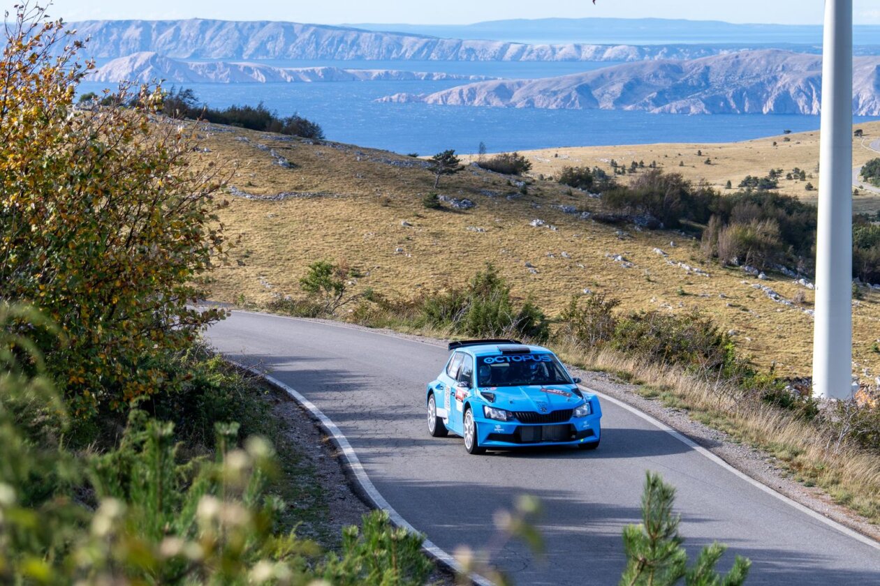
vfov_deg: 11.8
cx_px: 481
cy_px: 362
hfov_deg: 17.7
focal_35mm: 116
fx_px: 2827
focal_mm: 60
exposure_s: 1/1250
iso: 100
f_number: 2.8
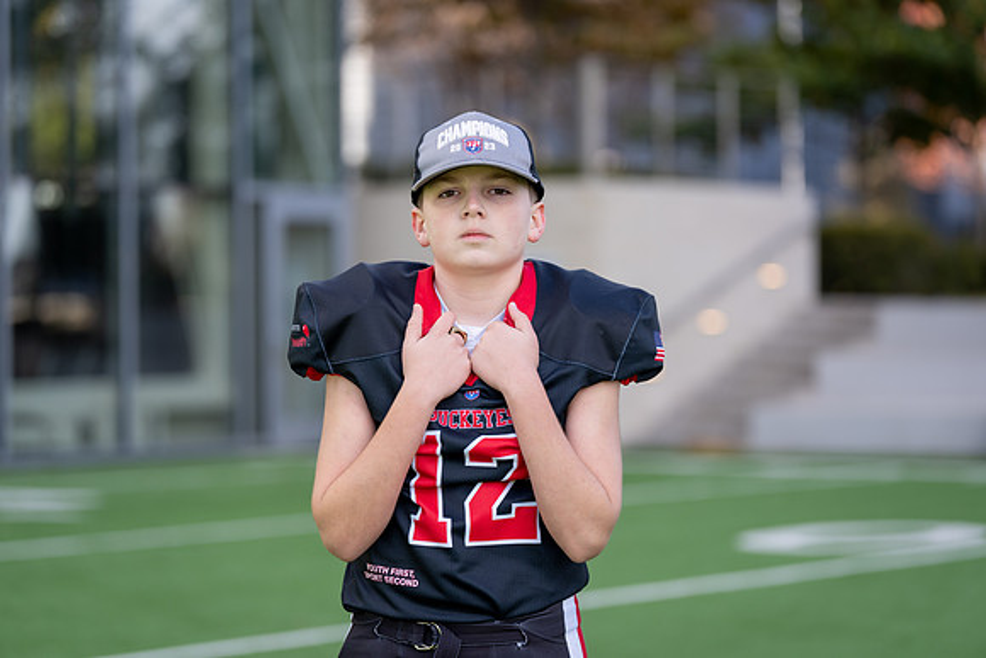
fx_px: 3260
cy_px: 329
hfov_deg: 17.2
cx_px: 493
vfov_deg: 11.5
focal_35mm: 119
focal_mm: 119
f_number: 2.8
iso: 100
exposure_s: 1/500
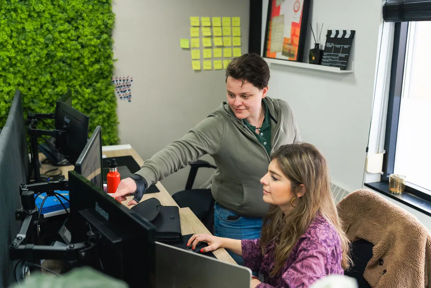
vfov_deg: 36.0
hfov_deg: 51.9
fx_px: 443
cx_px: 216
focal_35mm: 37
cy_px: 144
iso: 1000
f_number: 2.8
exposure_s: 1/320
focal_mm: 37
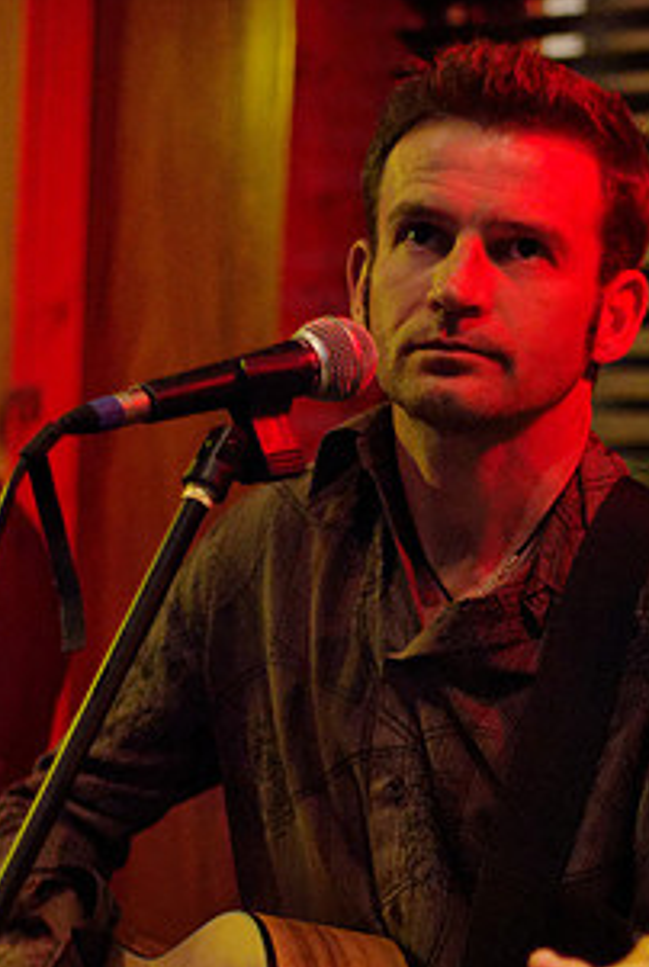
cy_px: 716
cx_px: 416
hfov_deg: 12.3
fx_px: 3015
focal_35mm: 112
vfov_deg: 18.1
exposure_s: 1/90
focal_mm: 50
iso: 1600
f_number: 1.4
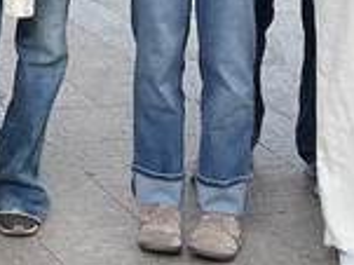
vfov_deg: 7.5
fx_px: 1798
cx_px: -159
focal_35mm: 176
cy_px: -502
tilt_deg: -0.9
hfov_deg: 10.9
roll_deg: -2.2
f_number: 1.6
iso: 50
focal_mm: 5.1
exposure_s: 1/2268
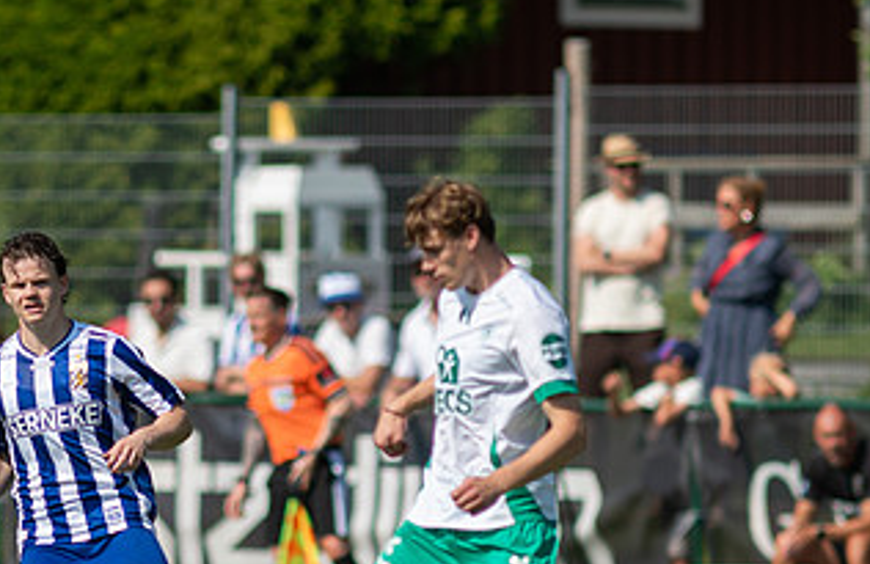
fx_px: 22409
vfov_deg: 1.4
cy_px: 416
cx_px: 170
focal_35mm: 935
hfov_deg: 2.2
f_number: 3.2
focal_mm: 300
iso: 100
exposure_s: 1/2000
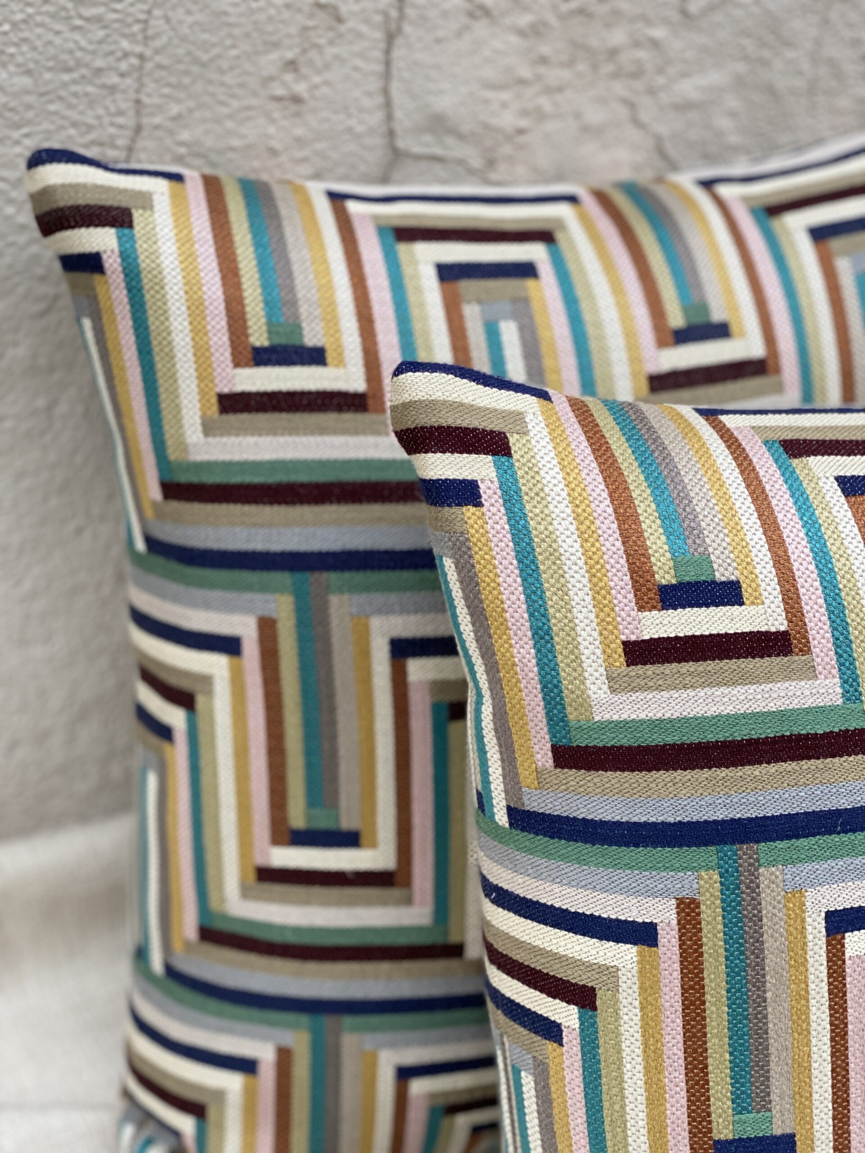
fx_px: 1733
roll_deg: -8.1
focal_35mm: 52
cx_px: 432
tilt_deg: -35.8
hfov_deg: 28.0
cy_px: 576
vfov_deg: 36.8
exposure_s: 1/122
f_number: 2
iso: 100
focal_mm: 6
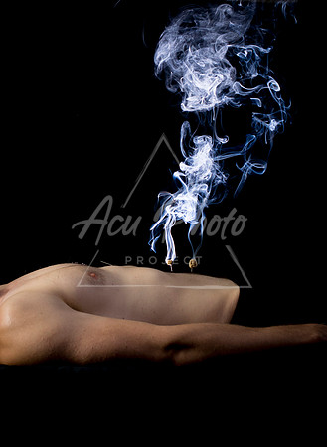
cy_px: 216
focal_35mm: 88
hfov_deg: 16.3
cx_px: 57
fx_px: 1130
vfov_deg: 22.4
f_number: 5
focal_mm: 50
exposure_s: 1/200
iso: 800
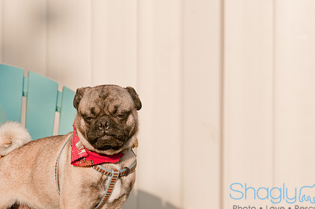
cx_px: 142
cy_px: 96
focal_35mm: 223
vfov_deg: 6.1
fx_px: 1949
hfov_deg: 9.2
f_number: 5
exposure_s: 1/1000
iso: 250
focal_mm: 120
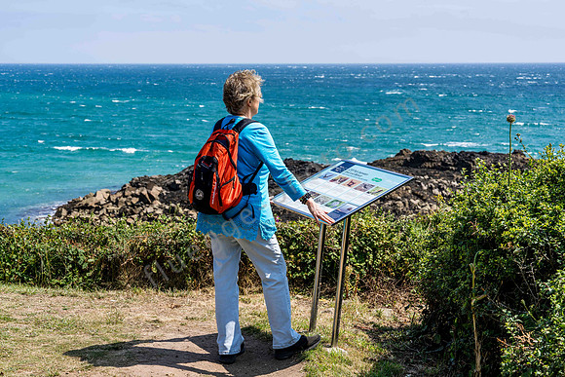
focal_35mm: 71
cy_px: 188
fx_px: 1122
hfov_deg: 28.3
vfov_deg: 19.1
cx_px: 282
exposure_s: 1/125
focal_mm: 70
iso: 100
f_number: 8
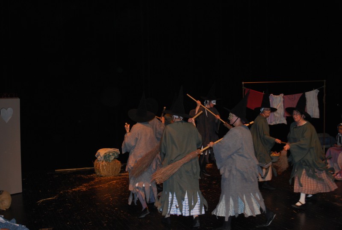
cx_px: 171
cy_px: 115
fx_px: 457
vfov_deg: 28.2
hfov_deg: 41.0
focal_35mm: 48
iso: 400
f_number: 5
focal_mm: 32
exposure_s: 1/80
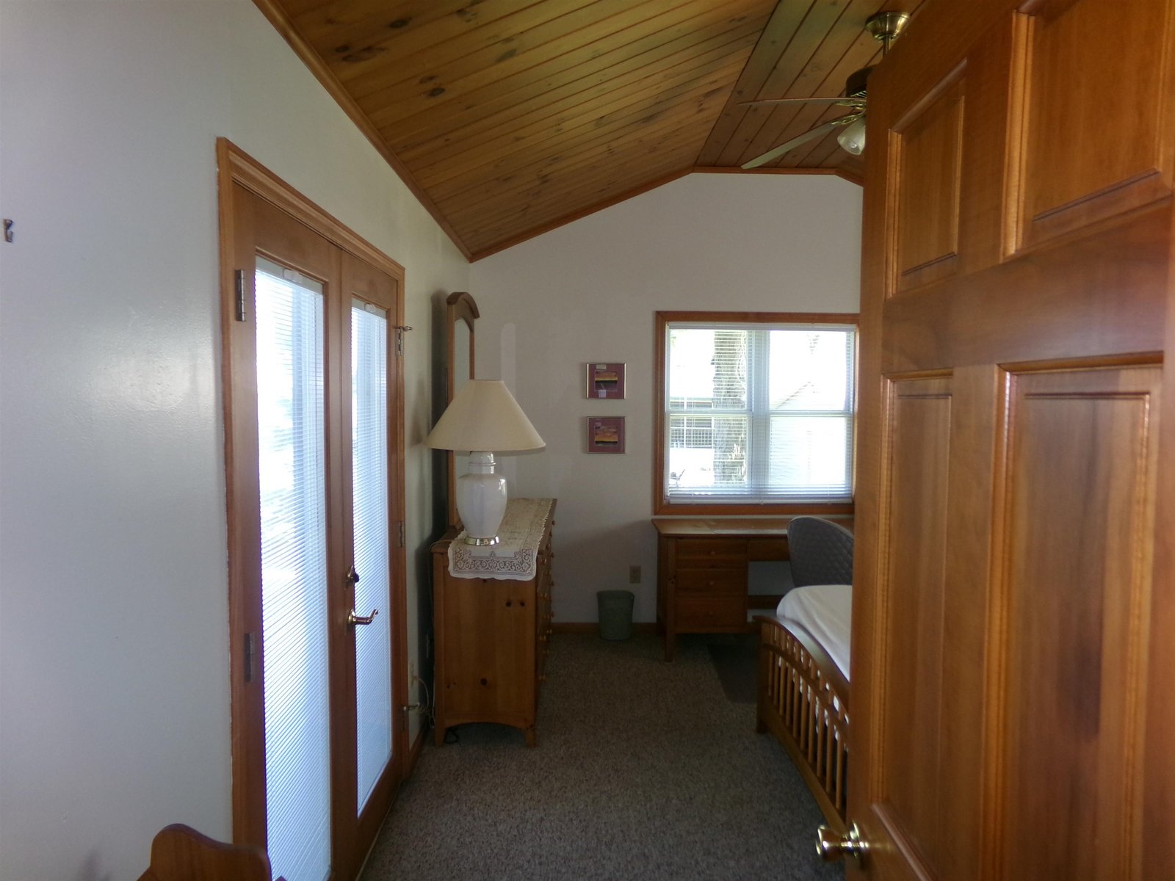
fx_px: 815
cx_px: 588
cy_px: 440
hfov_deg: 71.6
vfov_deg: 56.8
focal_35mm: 24
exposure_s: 1/34
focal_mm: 4.3
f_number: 3.7
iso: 200
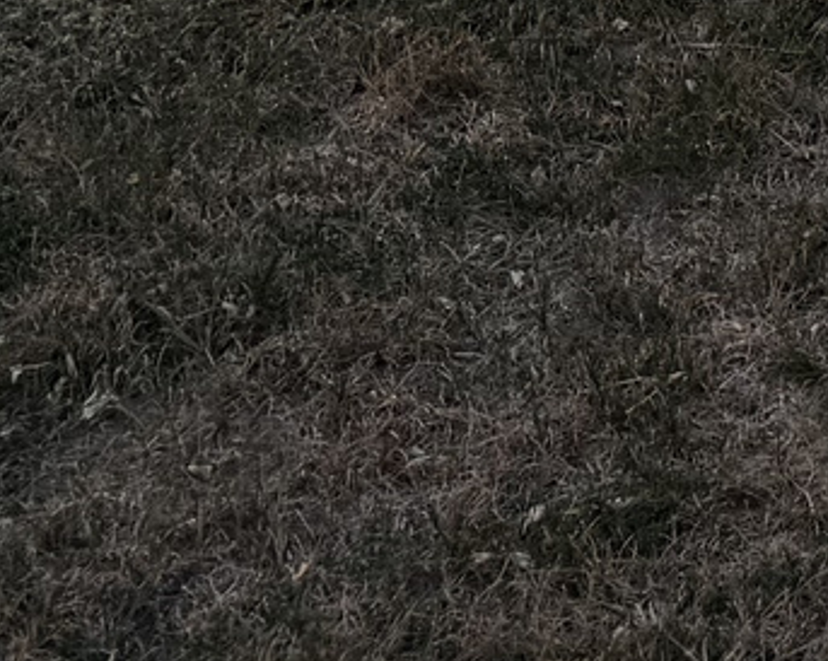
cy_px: -1160
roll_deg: +0.6
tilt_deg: -2.6
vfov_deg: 9.3
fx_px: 3429
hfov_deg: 12.3
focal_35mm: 140
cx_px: 1603
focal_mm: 6.76
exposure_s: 1/2331
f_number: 1.78
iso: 80
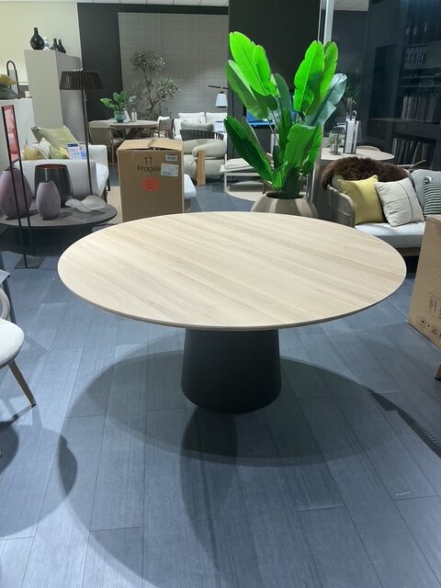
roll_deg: -0.5
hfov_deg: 48.2
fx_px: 493
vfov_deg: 61.7
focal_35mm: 29
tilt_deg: -23.6
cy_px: 294
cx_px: 220
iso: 64
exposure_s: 1/60
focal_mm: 3
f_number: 1.8
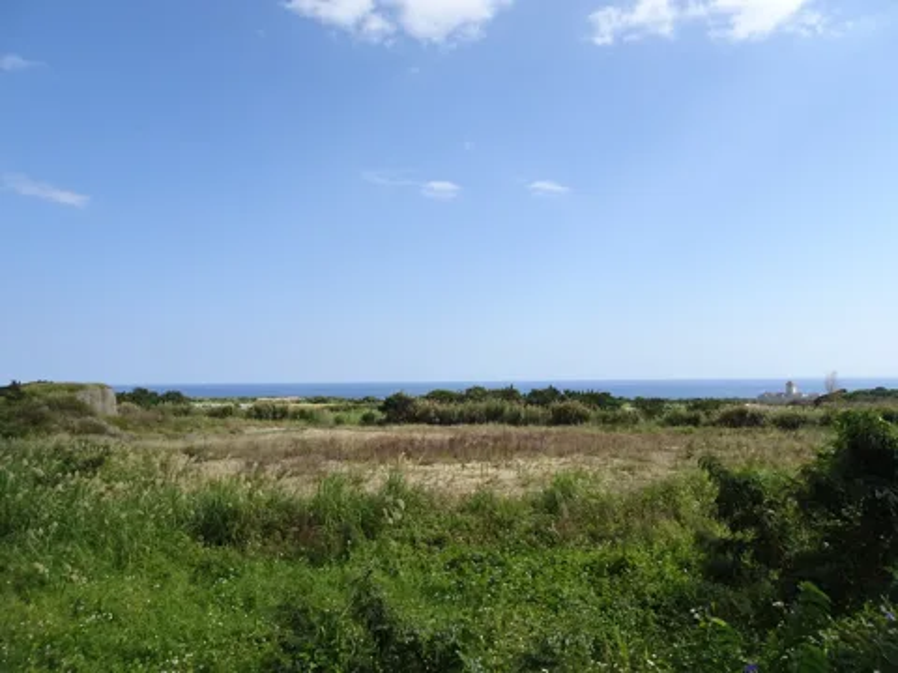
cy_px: 336
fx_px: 623
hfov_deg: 71.6
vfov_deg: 56.8
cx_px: 449
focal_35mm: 24
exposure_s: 1/800
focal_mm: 4.1
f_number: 3.5
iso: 80
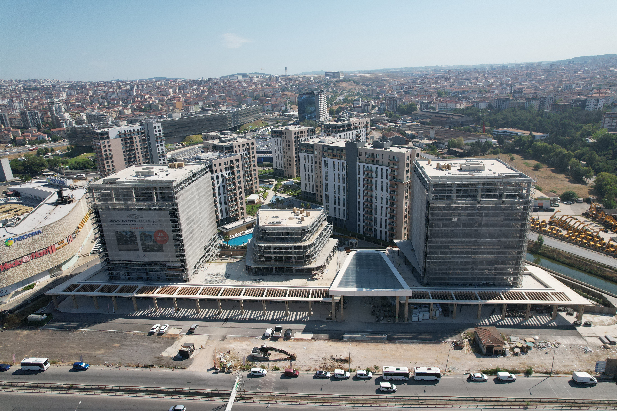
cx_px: 308
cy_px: 206
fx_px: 377
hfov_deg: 78.6
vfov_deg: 57.2
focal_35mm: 22
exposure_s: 1/2500
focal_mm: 8.38
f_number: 2.8
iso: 150
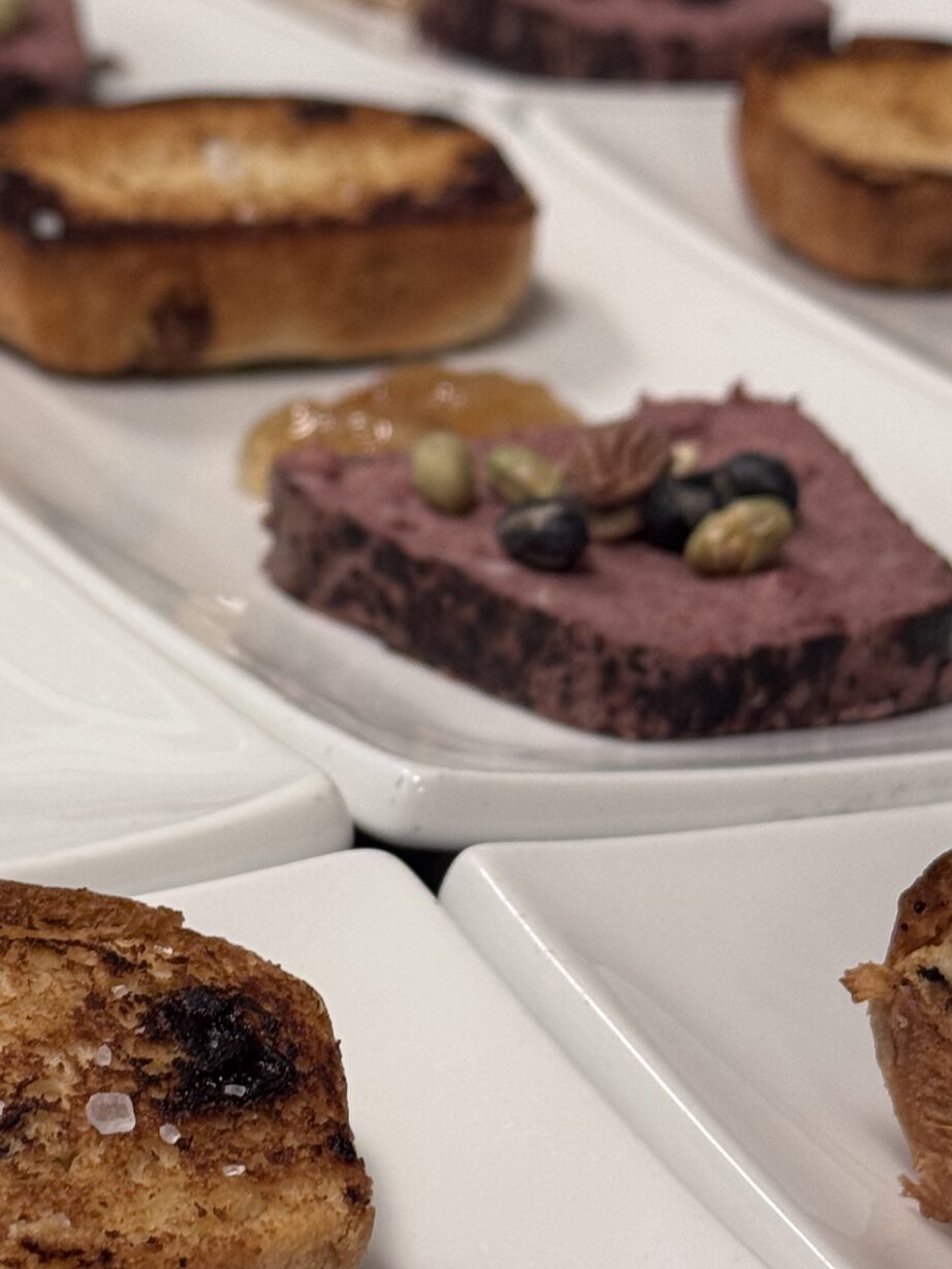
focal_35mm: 100
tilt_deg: -23.6
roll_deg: -2.7
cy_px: 775
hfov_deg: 14.7
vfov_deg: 19.6
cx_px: 231
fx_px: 3666
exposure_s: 1/50
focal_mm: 6.76
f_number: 1.78
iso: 80
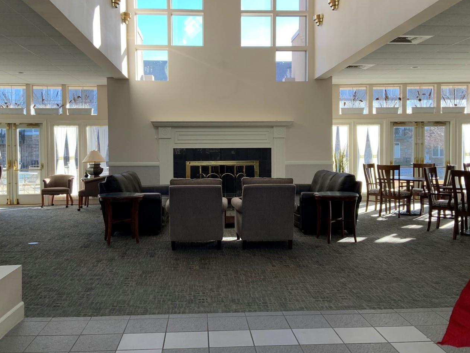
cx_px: 226
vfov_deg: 38.6
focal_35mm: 37
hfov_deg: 50.1
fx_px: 502
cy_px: 161
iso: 16
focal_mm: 3
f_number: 1.8
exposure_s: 1/120
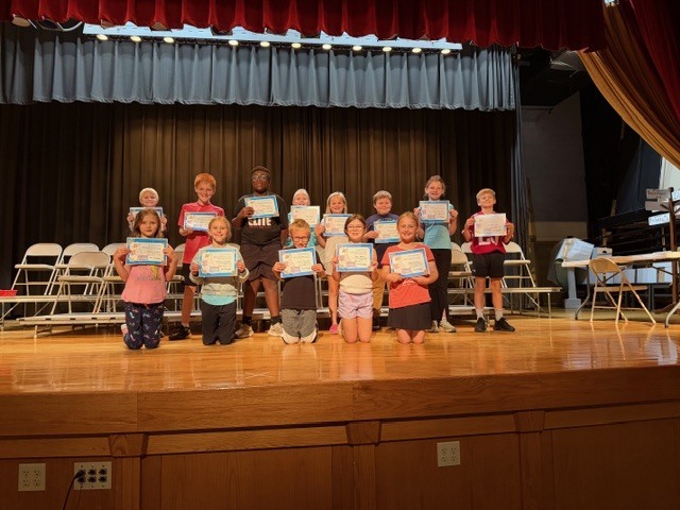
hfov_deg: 71.6
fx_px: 471
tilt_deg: +4.7
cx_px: 340
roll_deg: +1.3
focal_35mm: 24
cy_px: 255
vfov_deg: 56.8
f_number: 1.78
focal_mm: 6.76
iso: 500
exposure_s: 1/60
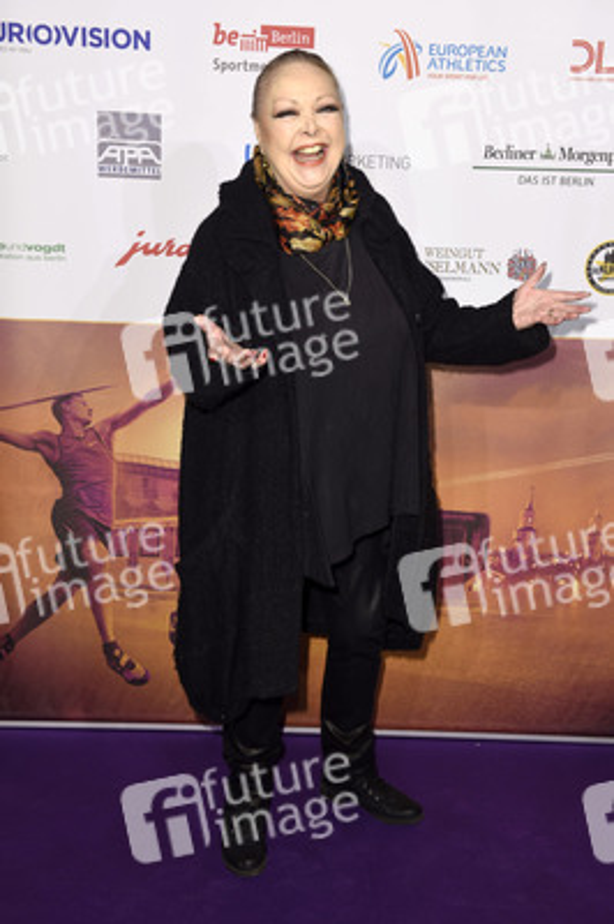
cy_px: 462
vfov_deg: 44.5
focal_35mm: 44
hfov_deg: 30.5
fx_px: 1128
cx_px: 307
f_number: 5.6
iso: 500
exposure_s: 1/200
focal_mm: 44
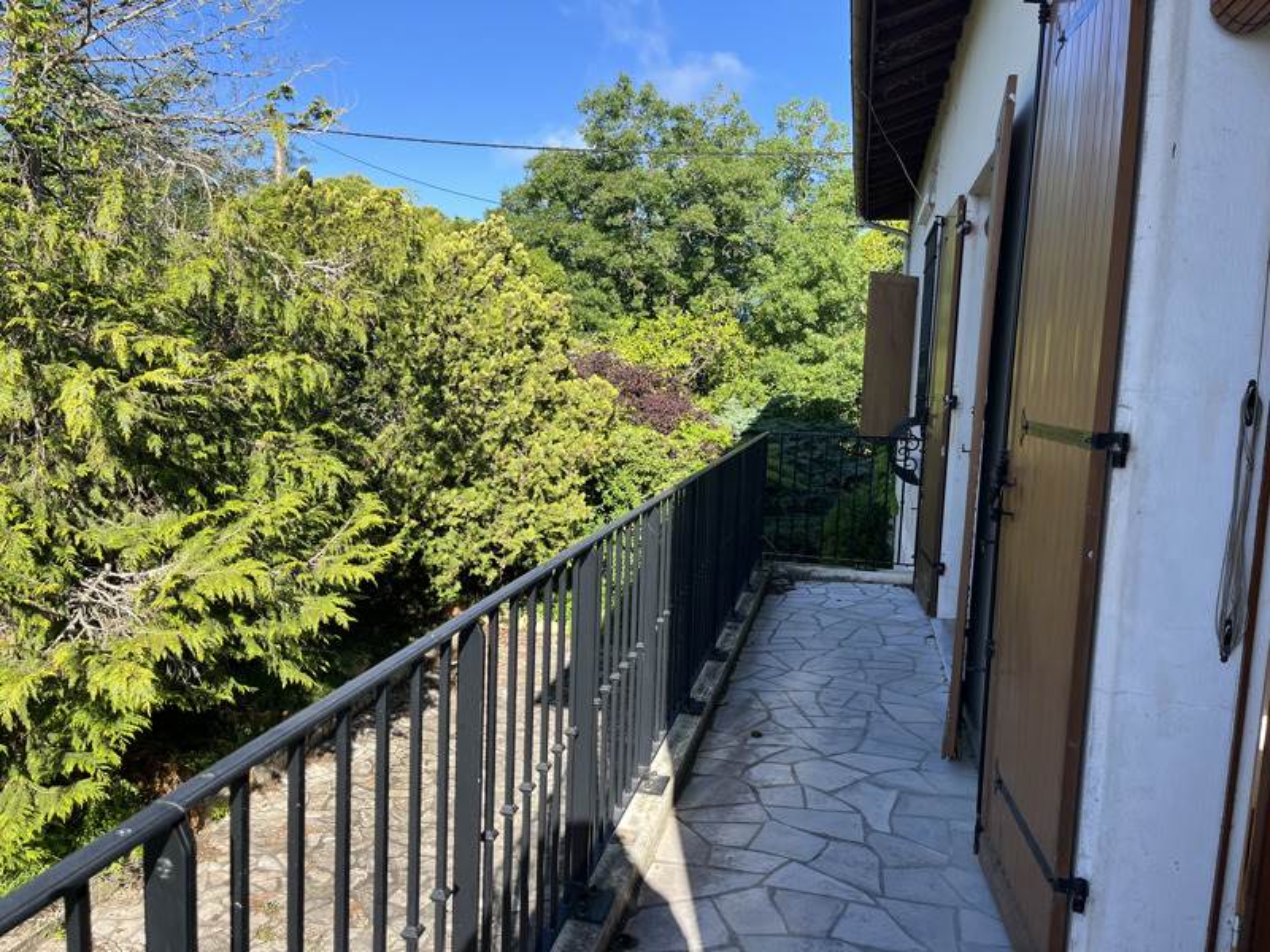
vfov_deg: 53.1
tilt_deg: -7.7
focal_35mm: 26
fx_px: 954
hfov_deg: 67.3
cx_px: 635
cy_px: 476
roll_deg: -1.6
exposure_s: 1/1140
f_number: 1.6
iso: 50
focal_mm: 5.1
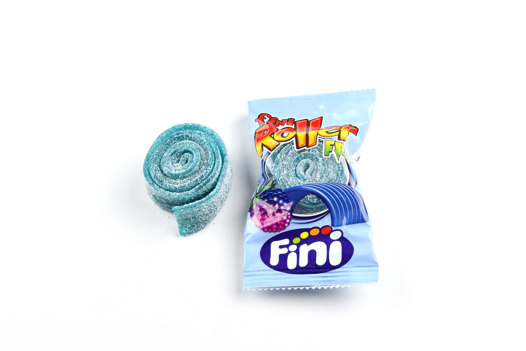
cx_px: 263
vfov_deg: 18.2
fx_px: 1096
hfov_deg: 27.0
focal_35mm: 75
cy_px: 176
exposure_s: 1/8
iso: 250
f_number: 16
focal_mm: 50
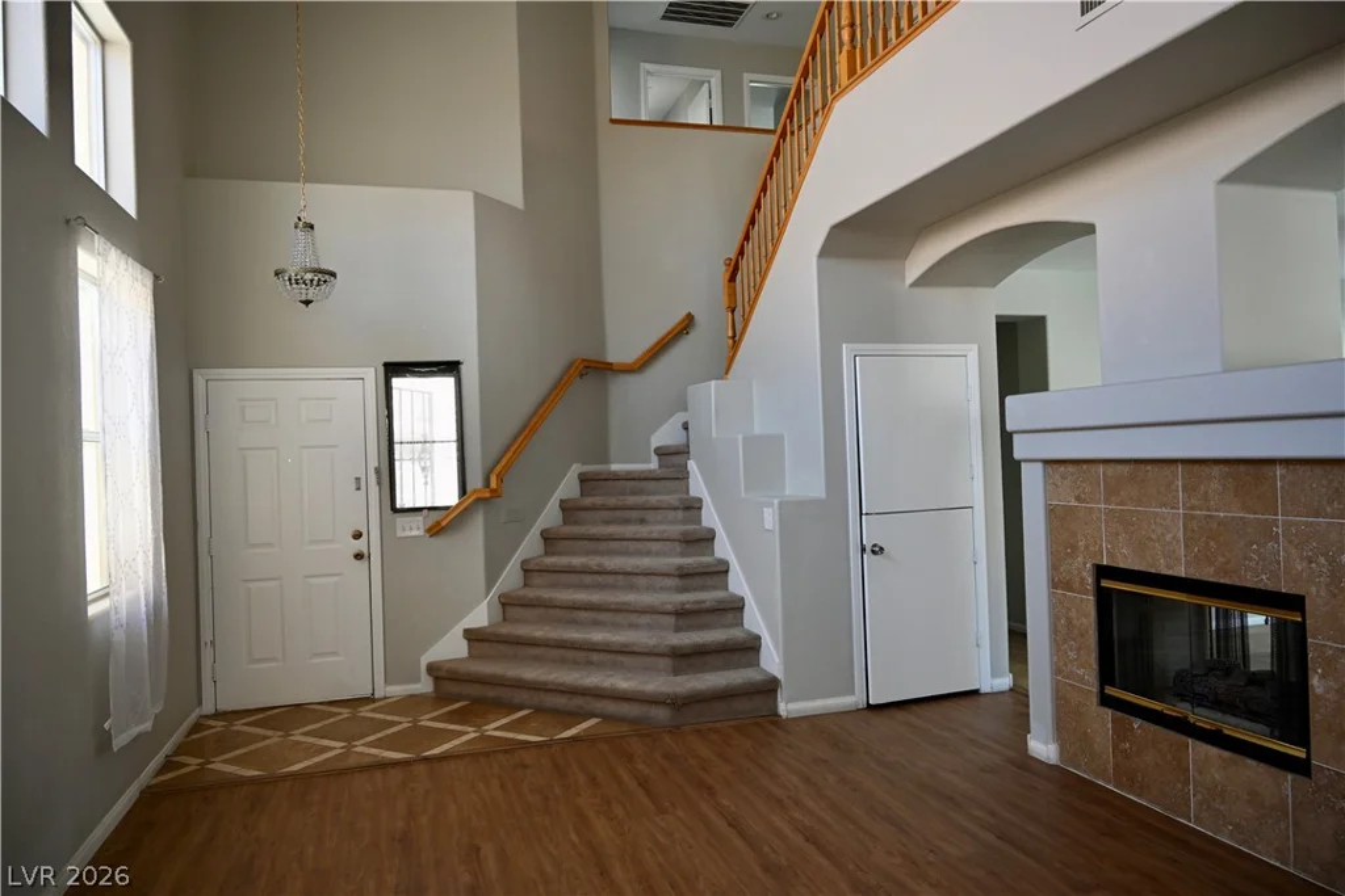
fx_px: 897
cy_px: 448
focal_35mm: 24
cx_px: 672
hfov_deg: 73.7
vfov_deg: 53.1
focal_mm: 24
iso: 640
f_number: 4
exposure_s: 1/125
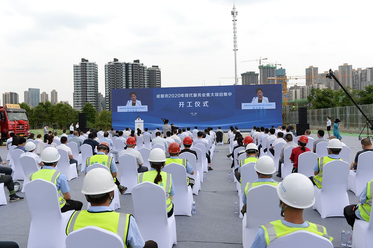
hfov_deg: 63.7
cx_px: 186
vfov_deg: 44.9
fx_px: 300
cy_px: 124
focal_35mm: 29
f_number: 5
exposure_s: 1/250
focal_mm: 29
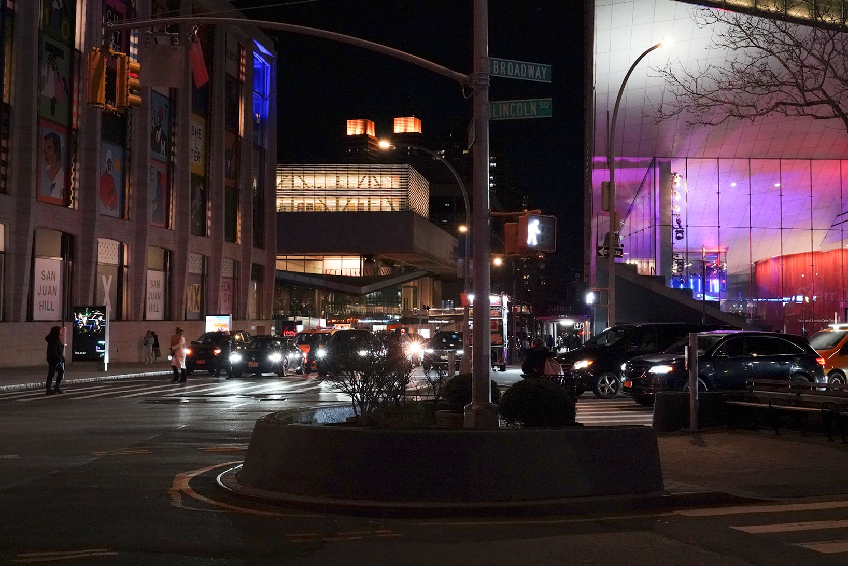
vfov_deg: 30.4
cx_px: 491
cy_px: 227
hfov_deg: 44.4
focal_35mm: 44
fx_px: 1036
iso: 10000
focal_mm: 36
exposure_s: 1/80
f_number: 8
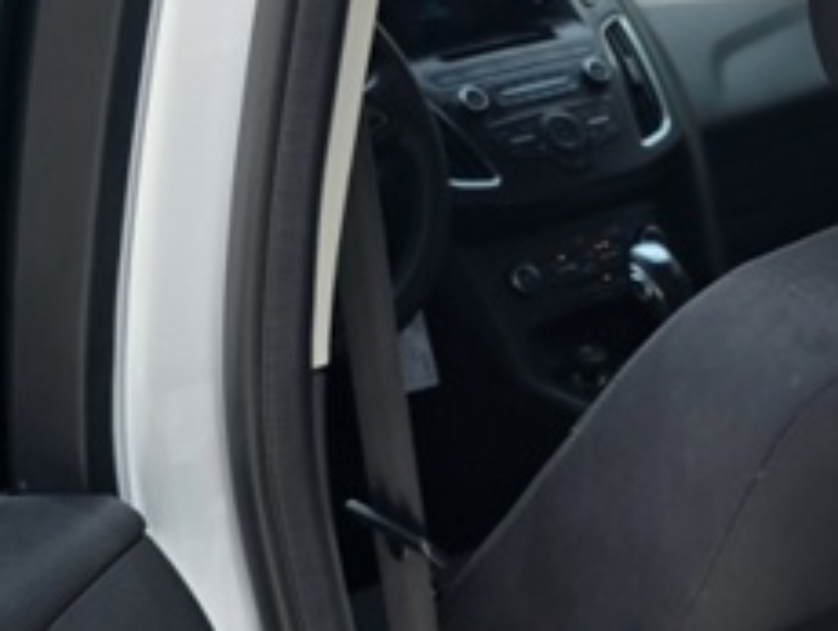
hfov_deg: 27.8
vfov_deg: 22.2
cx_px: 1031
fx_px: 1454
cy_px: 799
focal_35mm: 60
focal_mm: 6.3
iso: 12
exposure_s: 1/566
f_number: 1.7
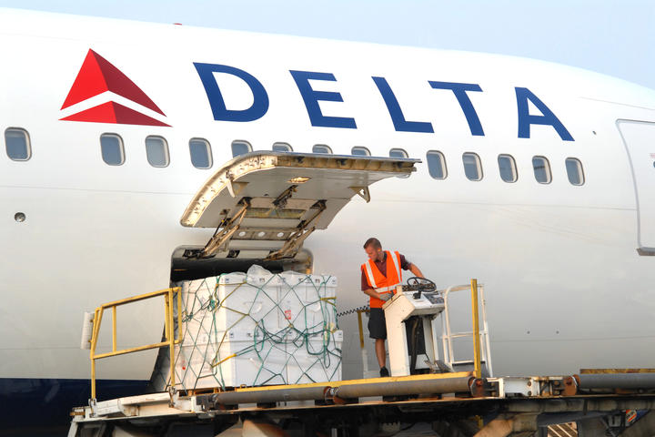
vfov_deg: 13.8
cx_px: 328
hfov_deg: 20.6
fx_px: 1801
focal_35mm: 99
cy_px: 218
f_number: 5.6
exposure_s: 1/500
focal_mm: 66
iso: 400
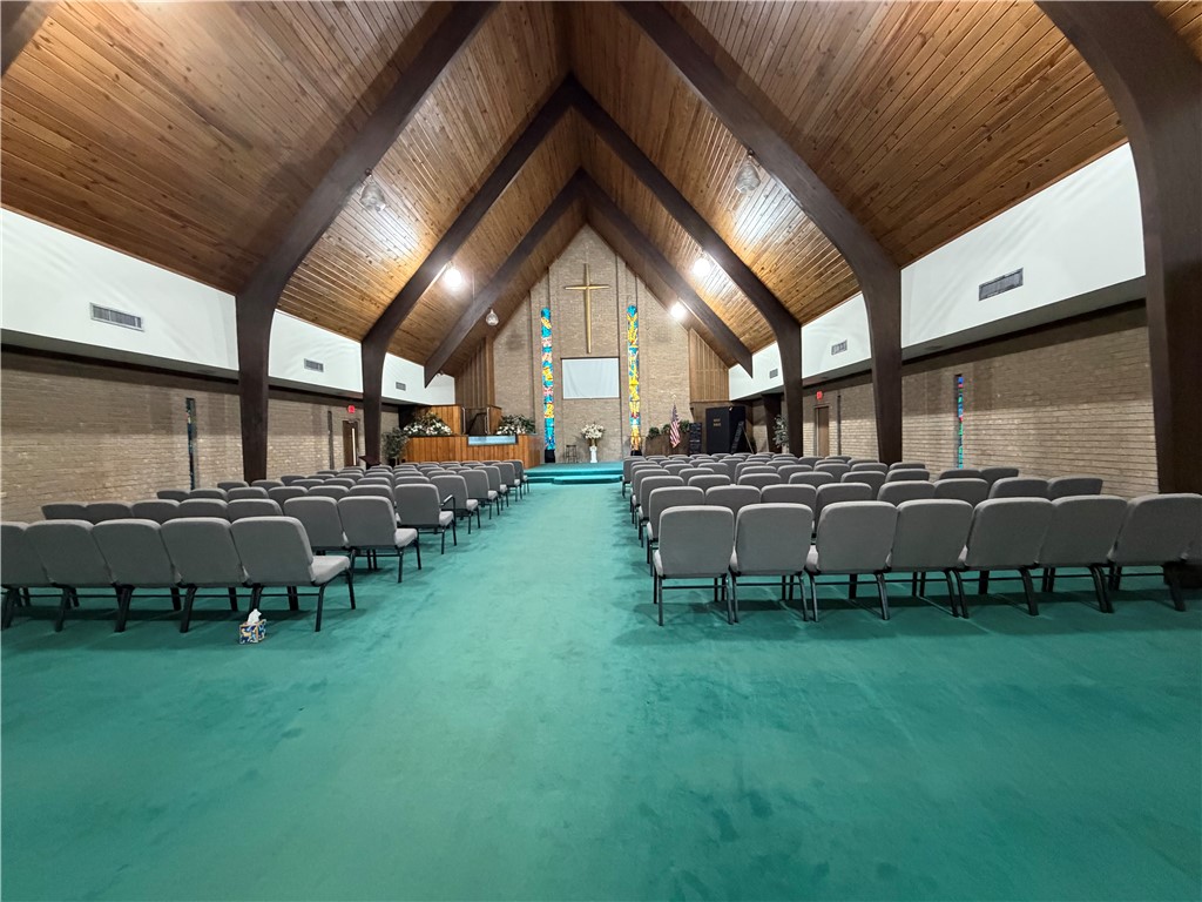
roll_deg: +2.3
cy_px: 451
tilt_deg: -1.3
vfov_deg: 85.7
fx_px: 486
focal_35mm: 14
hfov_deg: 102.1
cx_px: 601
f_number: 2.2
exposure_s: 1/60
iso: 1000
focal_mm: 2.22
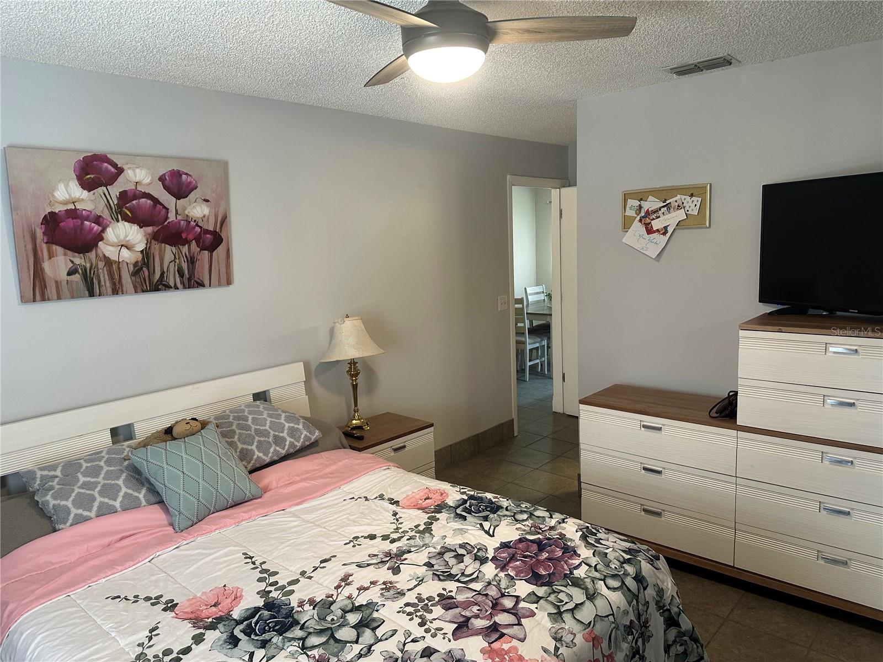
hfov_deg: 71.6
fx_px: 612
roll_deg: +1.2
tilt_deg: -8.0
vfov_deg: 56.8
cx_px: 442
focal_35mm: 24
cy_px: 331
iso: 200
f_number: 1.78
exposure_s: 1/60
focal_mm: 6.86
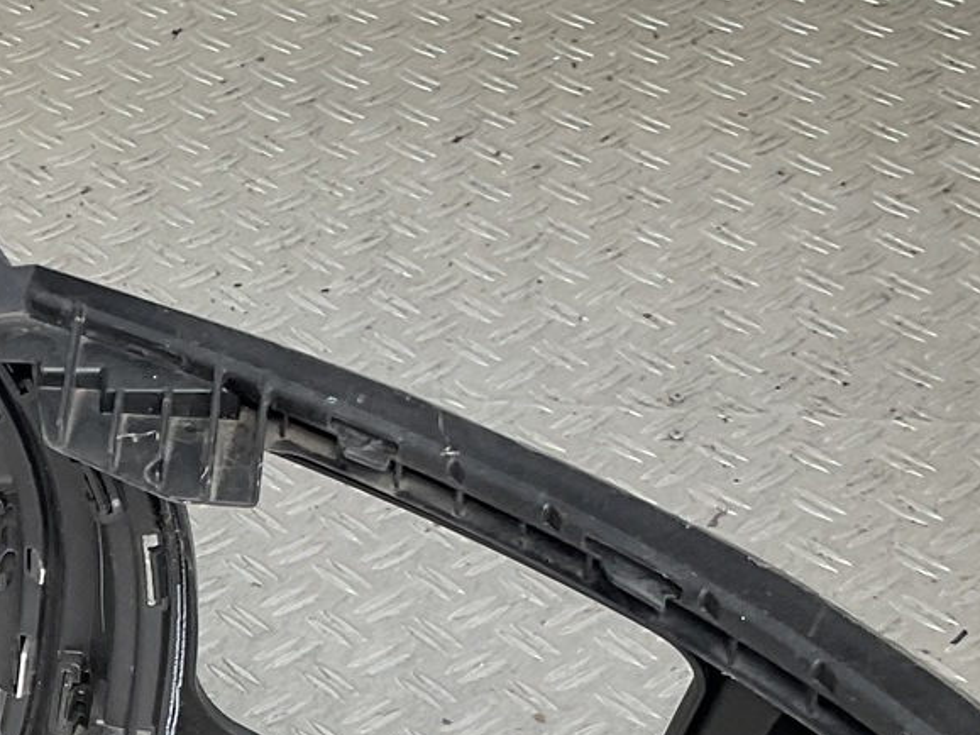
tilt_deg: -40.9
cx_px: -223
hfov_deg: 18.4
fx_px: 2859
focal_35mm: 101
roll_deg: +5.0
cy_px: 847
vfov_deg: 14.3
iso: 16
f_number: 1.8
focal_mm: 3
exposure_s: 1/198
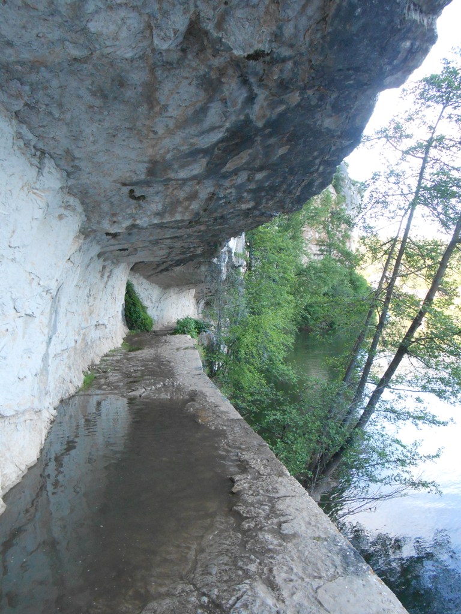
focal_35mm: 26
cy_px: 307
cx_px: 230
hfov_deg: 53.1
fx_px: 462
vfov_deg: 67.3
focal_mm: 4.6
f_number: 3.5
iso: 400
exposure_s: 1/125
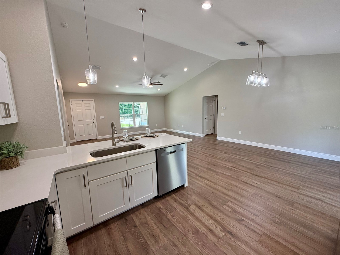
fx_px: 138
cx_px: 170
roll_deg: +1.7
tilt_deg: -7.9
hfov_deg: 102.1
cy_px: 128
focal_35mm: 14
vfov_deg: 85.7
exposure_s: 1/120
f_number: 2.2
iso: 125
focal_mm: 2.22
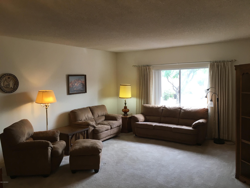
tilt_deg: -3.7
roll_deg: +0.9
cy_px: 94
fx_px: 209
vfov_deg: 48.2
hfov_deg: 61.7
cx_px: 125
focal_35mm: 29
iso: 25
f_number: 2.2
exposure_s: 1/30
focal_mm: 4.15
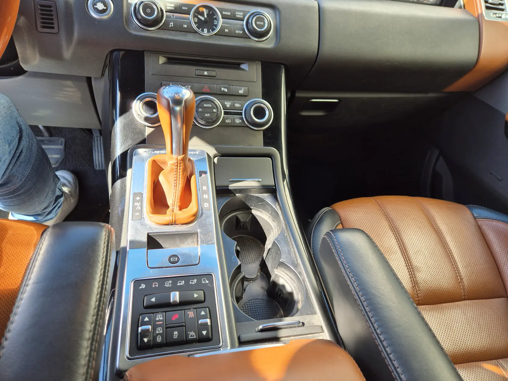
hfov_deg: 73.9
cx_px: 254
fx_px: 338
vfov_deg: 58.9
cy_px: 190
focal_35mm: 23
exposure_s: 1/180
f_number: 1.8
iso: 32
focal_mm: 5.4
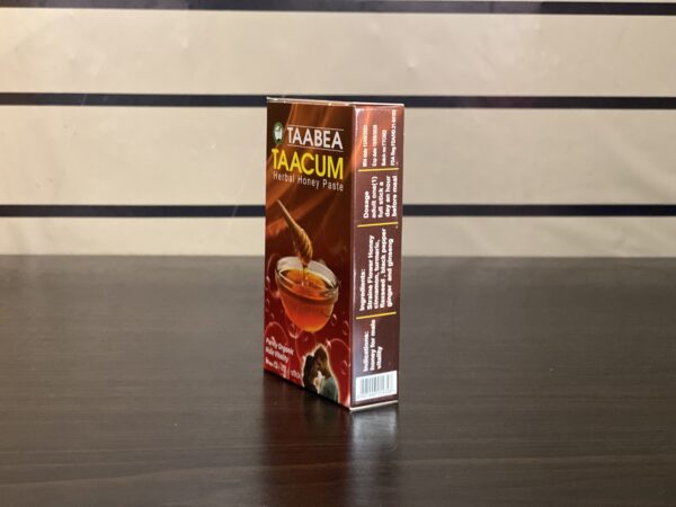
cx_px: 338
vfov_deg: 28.0
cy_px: 254
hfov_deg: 36.8
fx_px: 1015
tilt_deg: -8.4
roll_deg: +0.8
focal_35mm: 52
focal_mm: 6
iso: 400
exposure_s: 1/37
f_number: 2
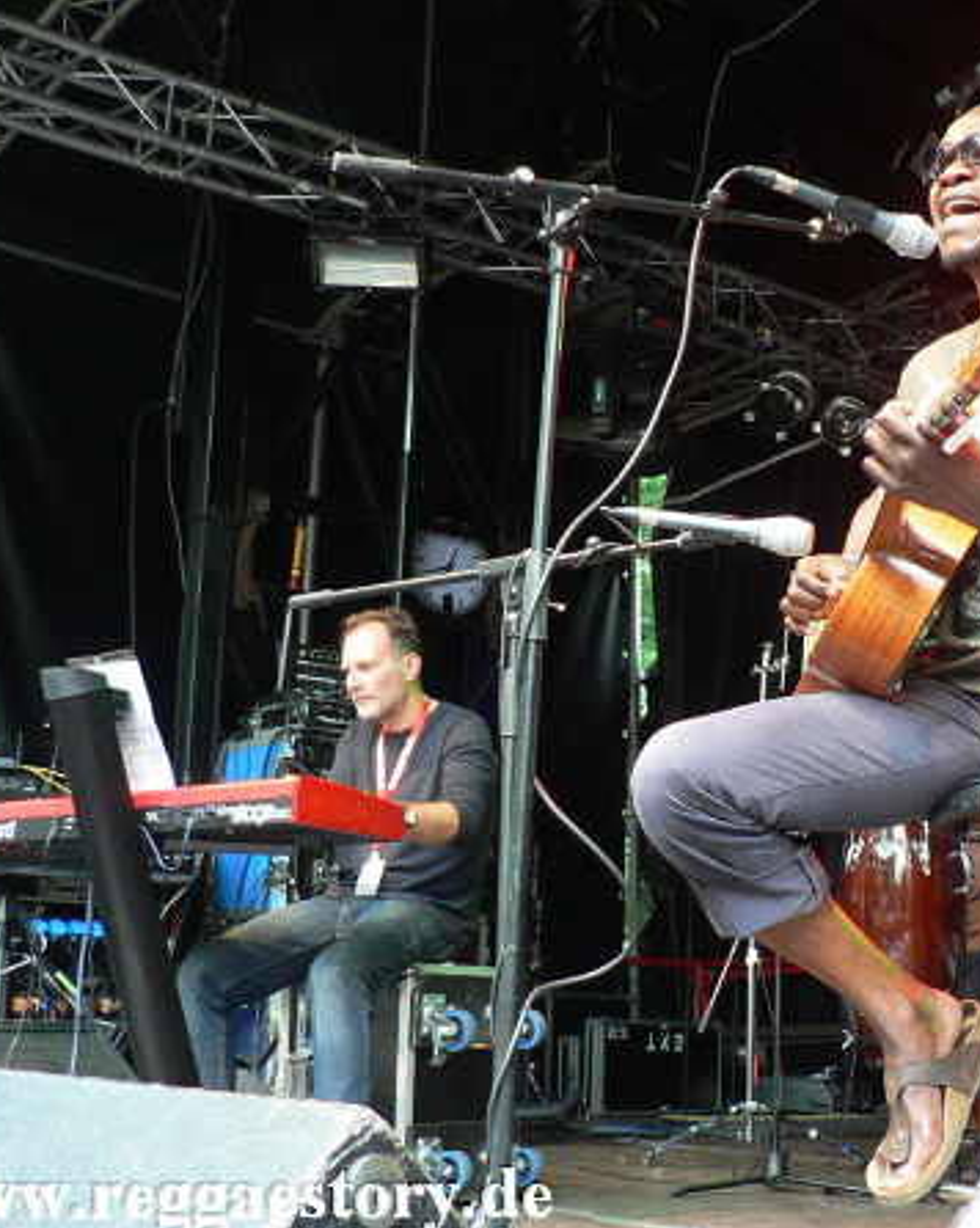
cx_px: 699
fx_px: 1670
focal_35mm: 46
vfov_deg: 40.4
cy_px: 617
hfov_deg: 32.3
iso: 150
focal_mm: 6
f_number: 2.8
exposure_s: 1/30
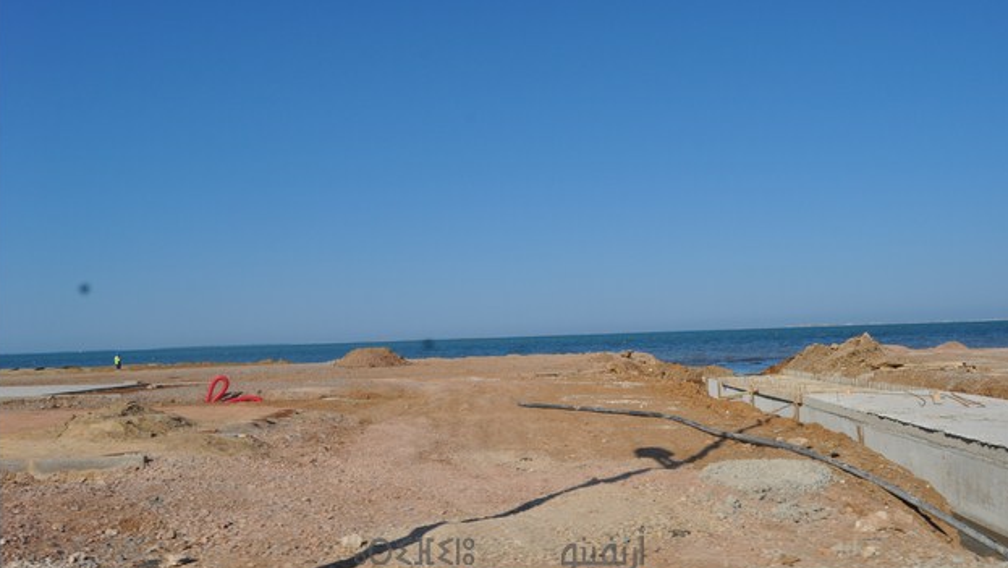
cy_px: 337
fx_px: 775
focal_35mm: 29
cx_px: 500
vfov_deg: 40.1
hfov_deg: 66.0
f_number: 11
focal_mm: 18
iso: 200
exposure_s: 1/500
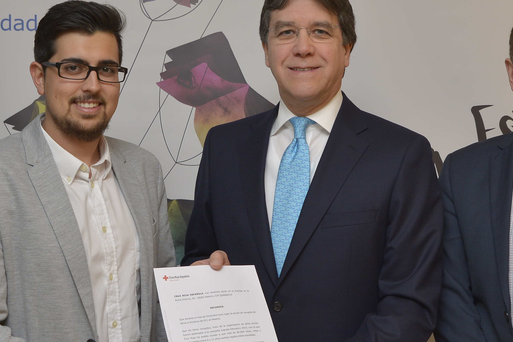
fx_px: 1112
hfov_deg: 25.9
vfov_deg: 17.5
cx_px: 312
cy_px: 188
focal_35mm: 78
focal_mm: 38
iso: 800
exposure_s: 1/60
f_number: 5.6
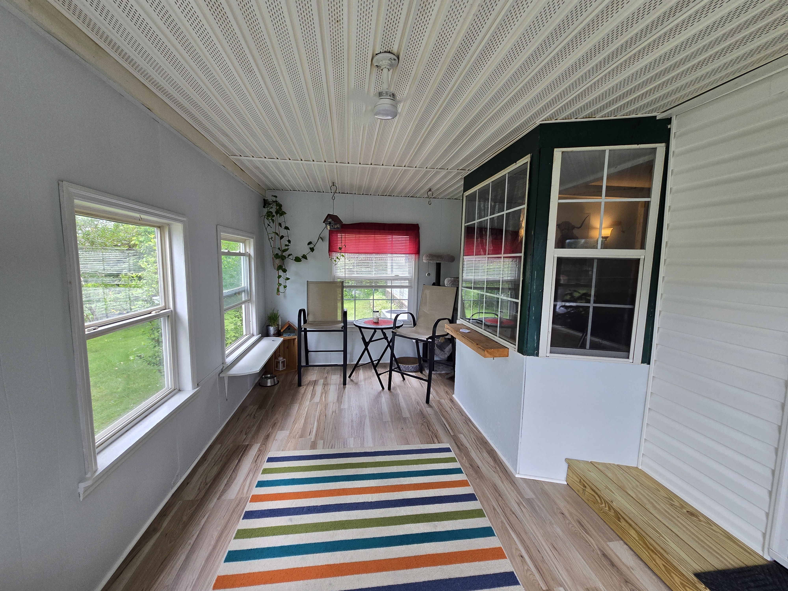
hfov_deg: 106.2
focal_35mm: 13
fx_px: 296
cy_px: 296
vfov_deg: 89.9
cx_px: 394
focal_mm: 2.2
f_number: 2.2
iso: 80
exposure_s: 1/120
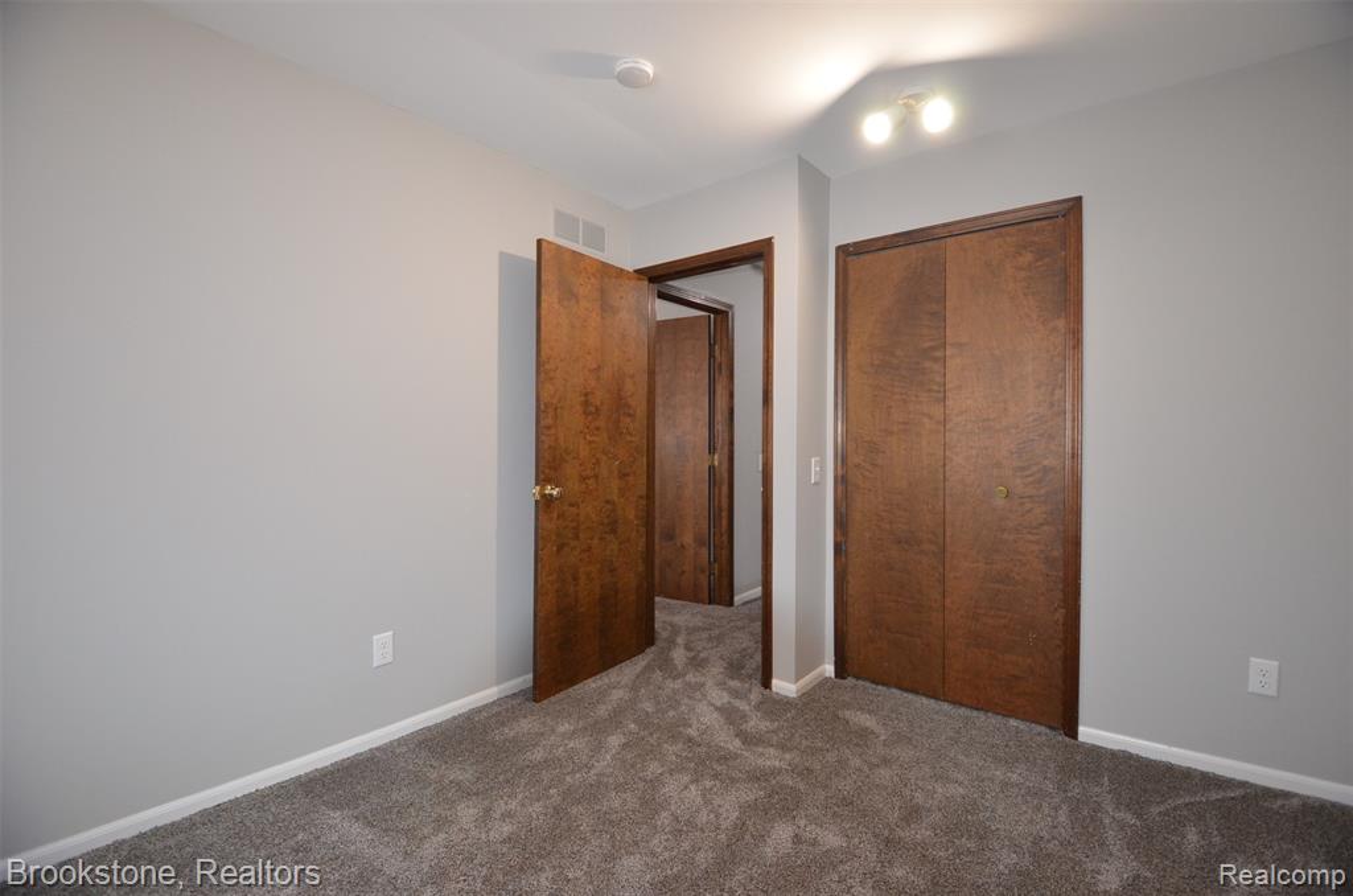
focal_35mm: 15
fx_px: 563
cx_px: 676
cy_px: 448
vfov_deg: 77.1
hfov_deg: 100.5
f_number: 3.5
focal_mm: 10
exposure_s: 1/60
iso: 1000
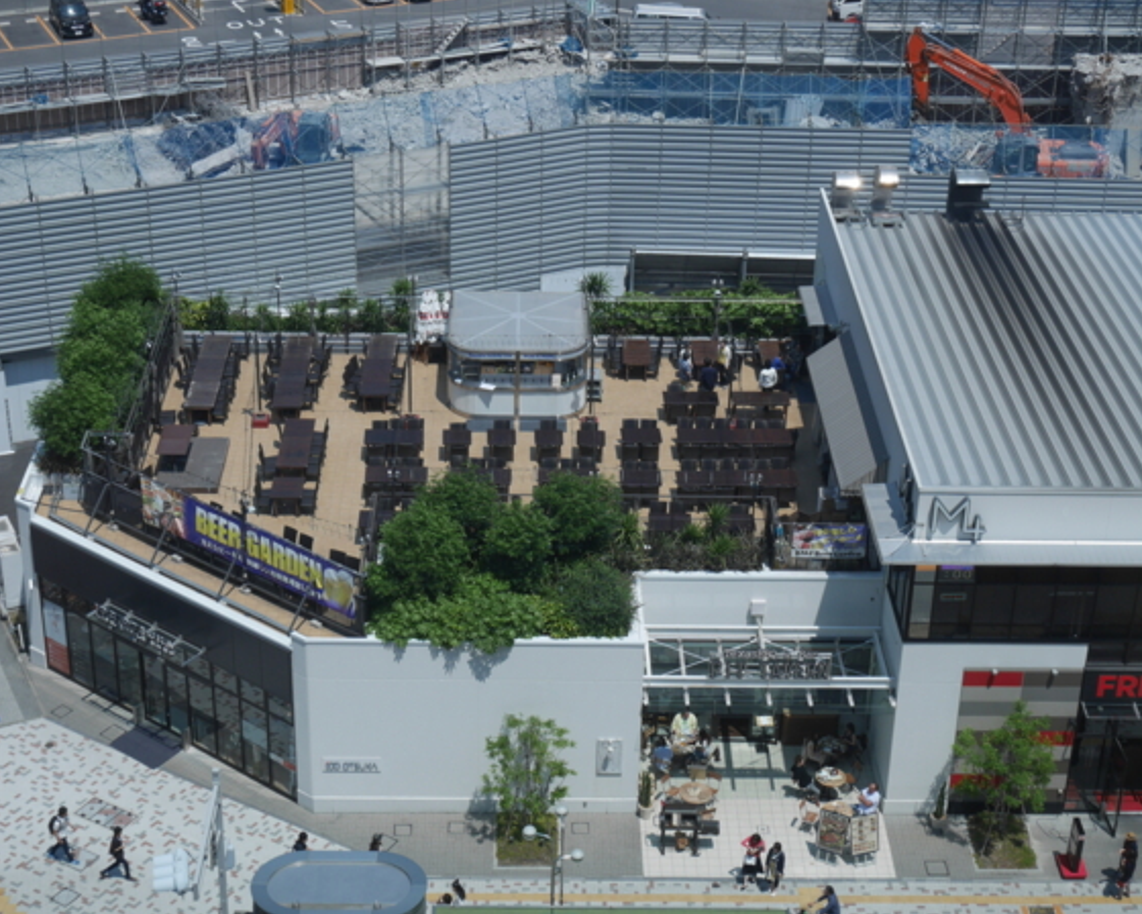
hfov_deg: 28.3
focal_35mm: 67
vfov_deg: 22.8
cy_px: 456
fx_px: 2265
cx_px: 567
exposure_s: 1/200
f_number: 7.1
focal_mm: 32
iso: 200
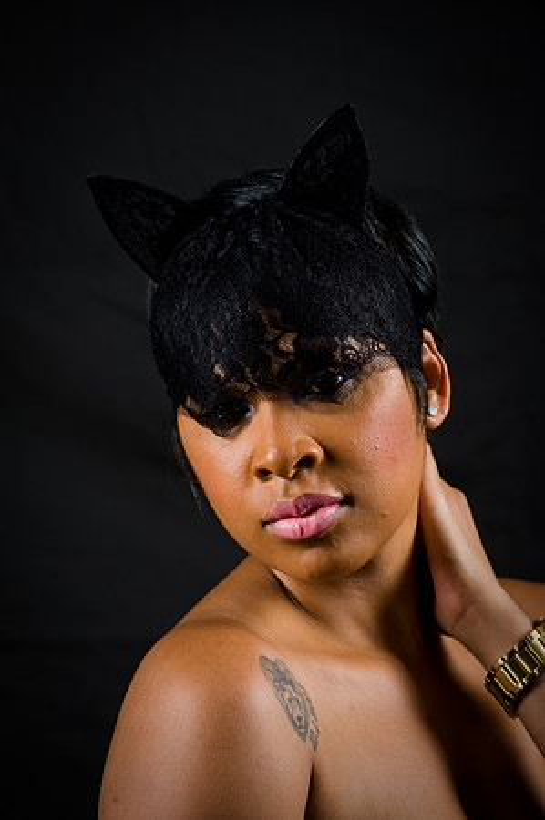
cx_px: 272
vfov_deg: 10.3
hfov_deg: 6.9
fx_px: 4552
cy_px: 410
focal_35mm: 200
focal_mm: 200
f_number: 5.6
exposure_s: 1/125
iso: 200
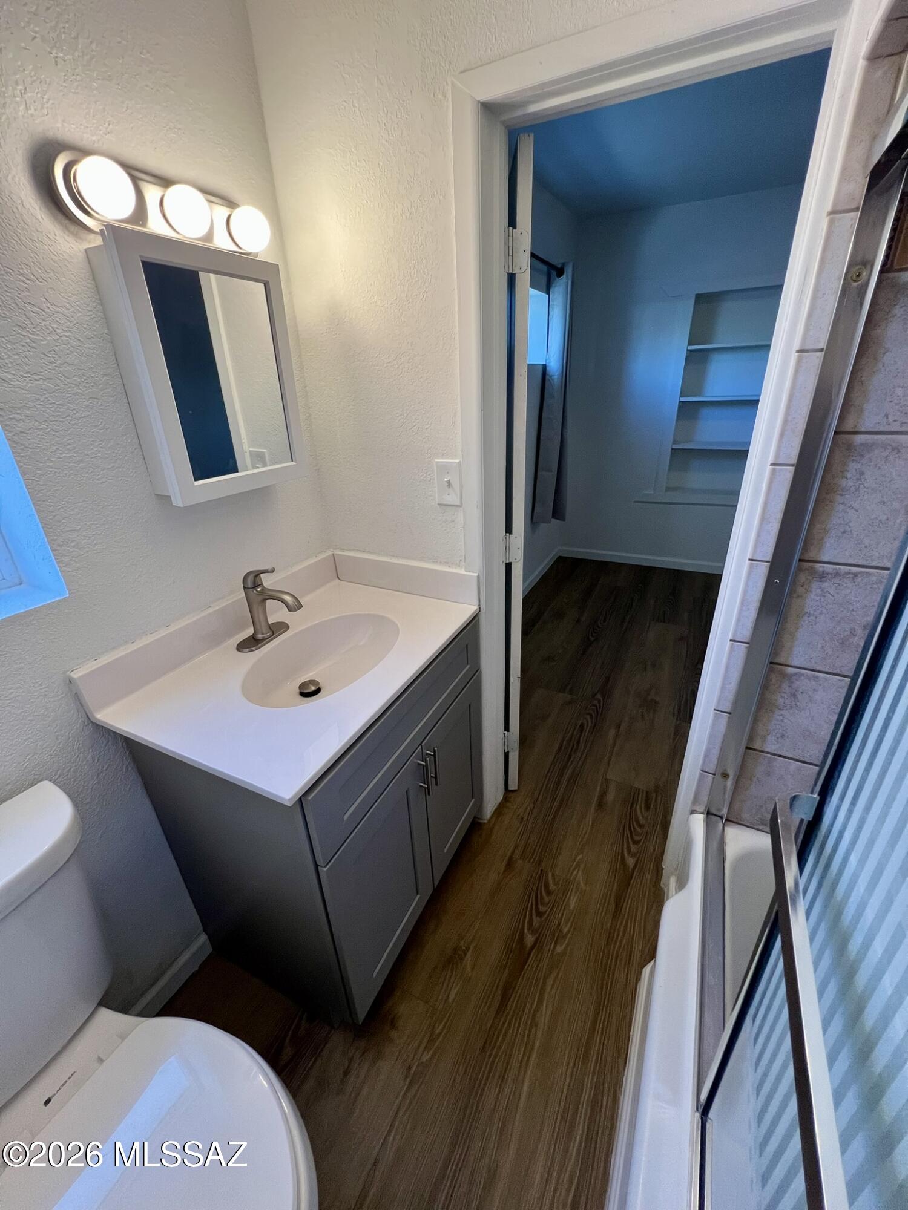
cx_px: 454
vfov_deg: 106.2
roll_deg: +2.9
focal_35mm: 13
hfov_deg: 89.9
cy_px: 605
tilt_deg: -26.1
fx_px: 455
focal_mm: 1.57
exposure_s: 1/120
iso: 200
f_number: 1.8
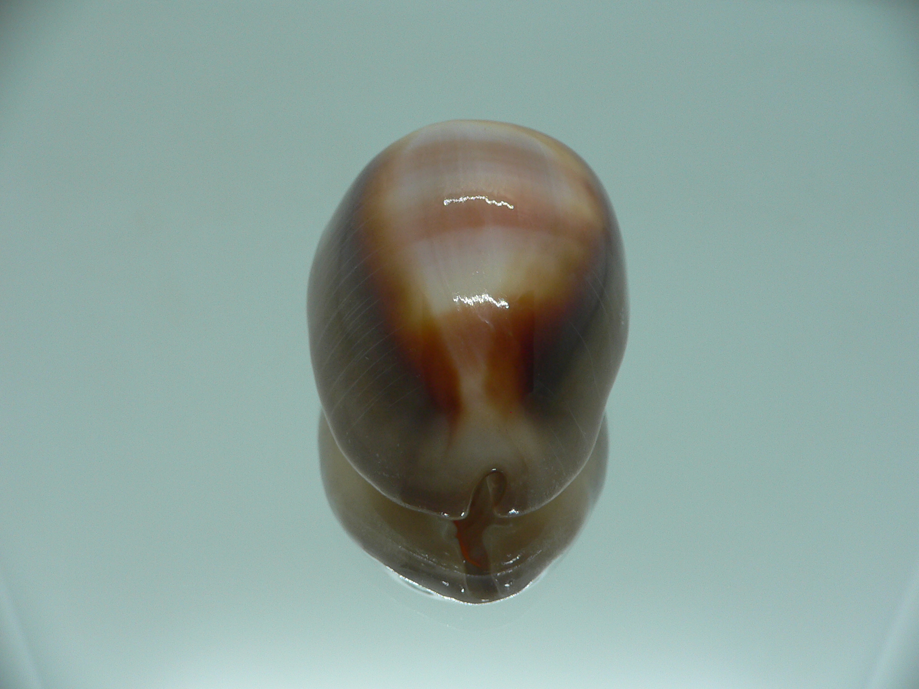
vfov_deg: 40.7
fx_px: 929
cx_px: 460
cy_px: 344
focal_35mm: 35
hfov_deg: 52.6
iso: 80
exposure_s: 1/60
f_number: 2.8
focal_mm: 4.6
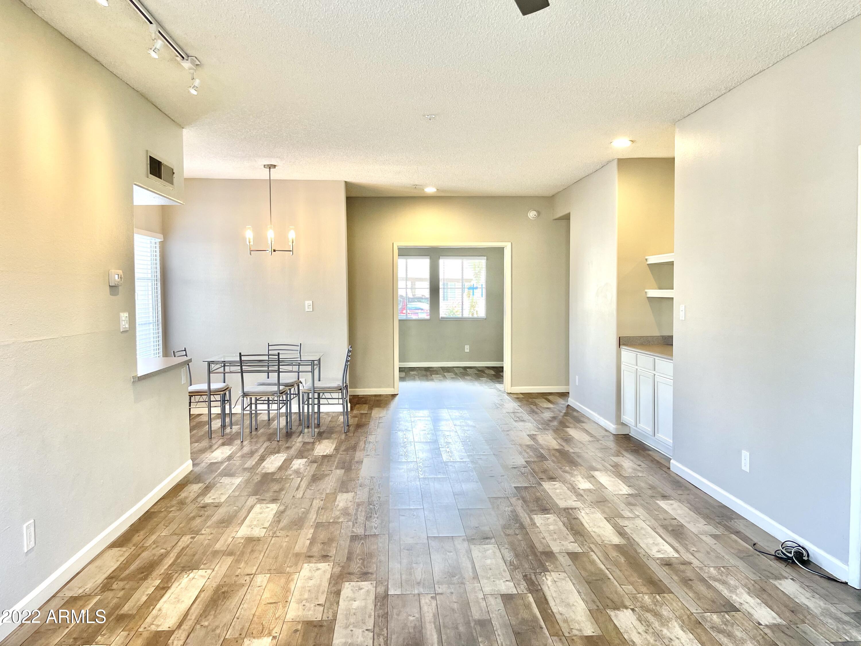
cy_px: 323
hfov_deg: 67.3
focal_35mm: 26
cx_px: 430
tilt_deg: -3.0
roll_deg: +0.8
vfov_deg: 53.1
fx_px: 647
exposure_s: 1/120
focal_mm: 5.1
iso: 100
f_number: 1.6
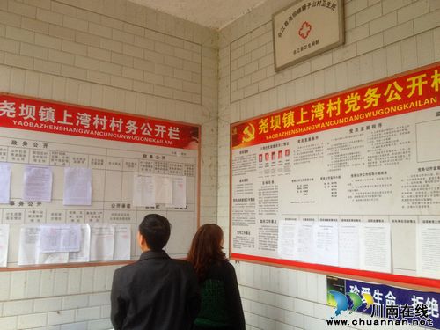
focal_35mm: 35
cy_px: 165
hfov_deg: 52.6
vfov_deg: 40.7
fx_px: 445
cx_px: 220
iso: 64
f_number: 2.4
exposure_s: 1/40
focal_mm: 4.28
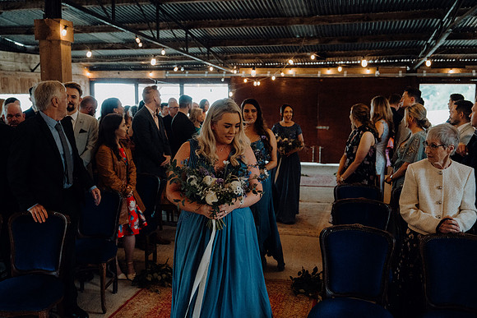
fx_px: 464
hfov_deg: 54.4
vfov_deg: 37.9
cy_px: 159
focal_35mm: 35
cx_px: 238
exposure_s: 1/200
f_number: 3.5
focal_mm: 35
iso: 5000
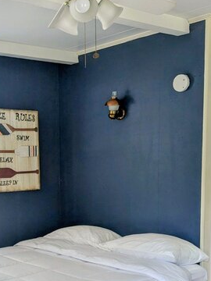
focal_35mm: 48
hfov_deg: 29.5
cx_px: 39
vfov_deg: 39.0
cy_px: 195
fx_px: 390
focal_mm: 4.38
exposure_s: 1/120
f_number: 1.73
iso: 80
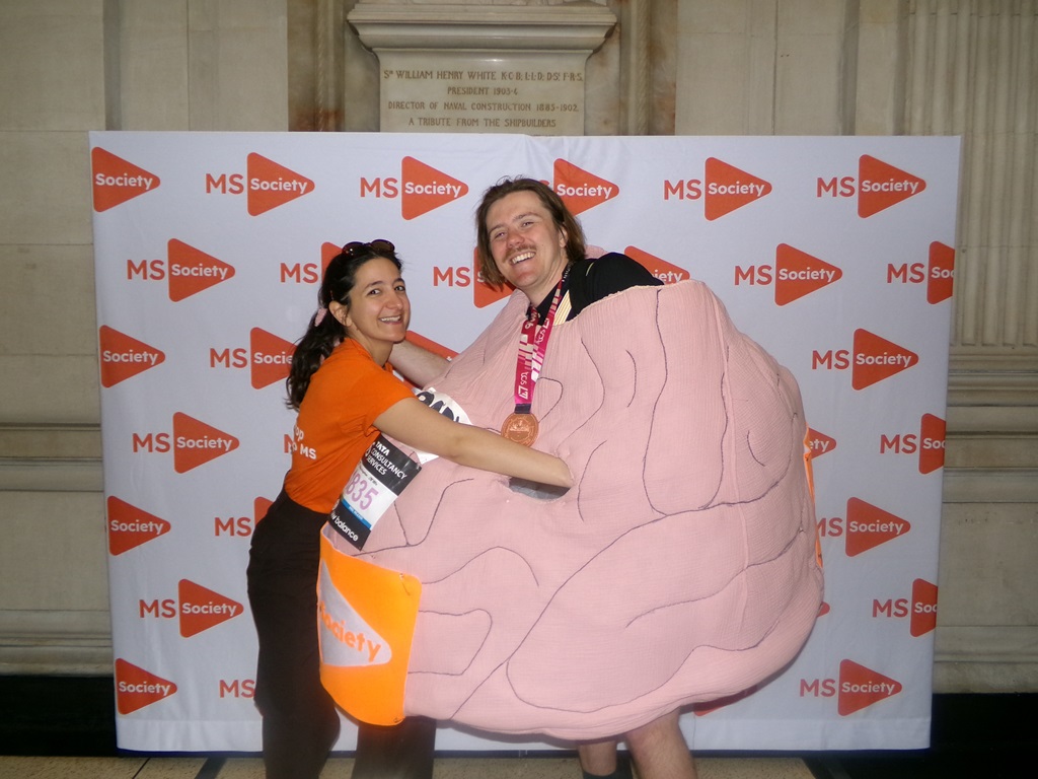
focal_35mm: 28
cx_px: 519
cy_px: 390
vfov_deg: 49.7
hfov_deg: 63.4
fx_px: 840
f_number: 3.8
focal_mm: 5
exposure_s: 1/34
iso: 200
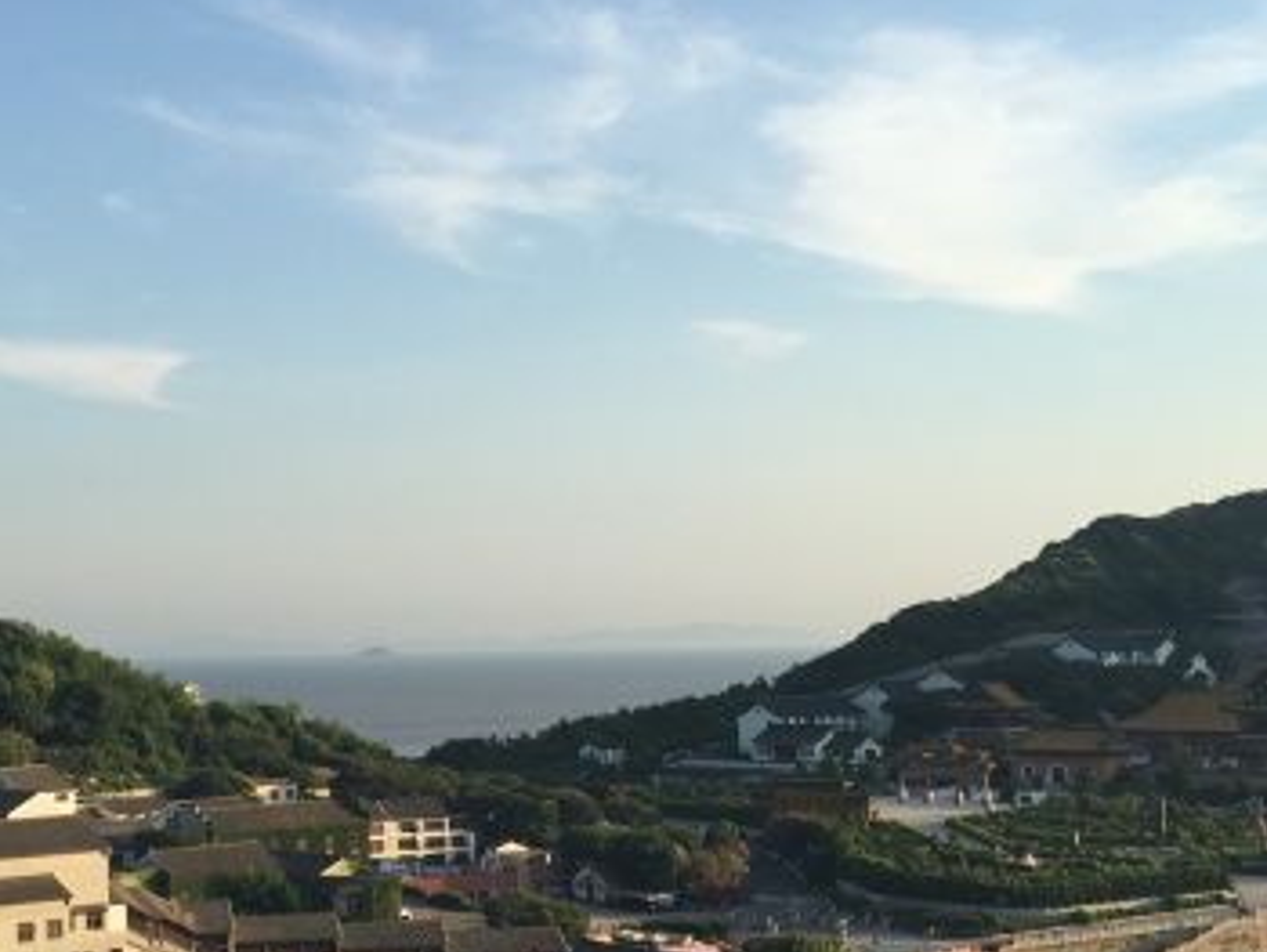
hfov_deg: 32.7
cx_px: 337
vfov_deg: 25.1
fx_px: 2124
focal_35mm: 58
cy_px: 646
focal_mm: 4.15
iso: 32
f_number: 2.2
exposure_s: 1/1099
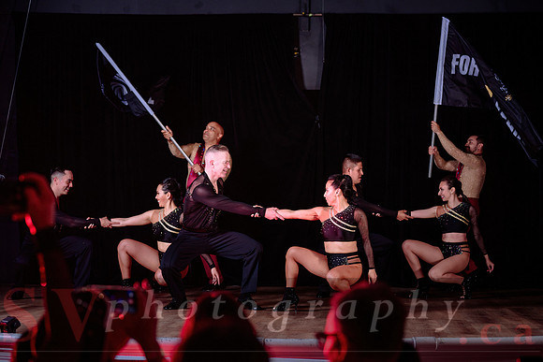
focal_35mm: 83
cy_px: 159
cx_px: 271
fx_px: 1250
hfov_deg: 24.5
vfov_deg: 16.5
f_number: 3.2
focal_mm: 70
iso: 400
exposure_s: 1/200
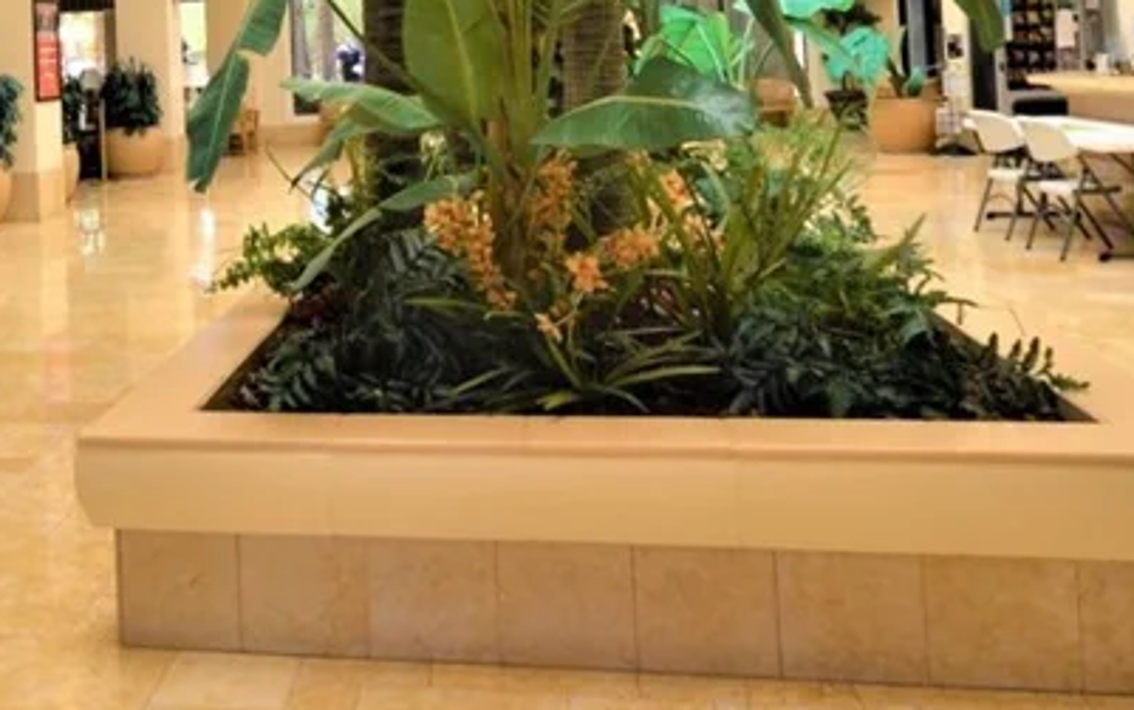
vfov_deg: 30.6
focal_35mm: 39
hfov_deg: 48.3
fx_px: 1206
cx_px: 277
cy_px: 8
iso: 100
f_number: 5.6
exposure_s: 1/80
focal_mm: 10
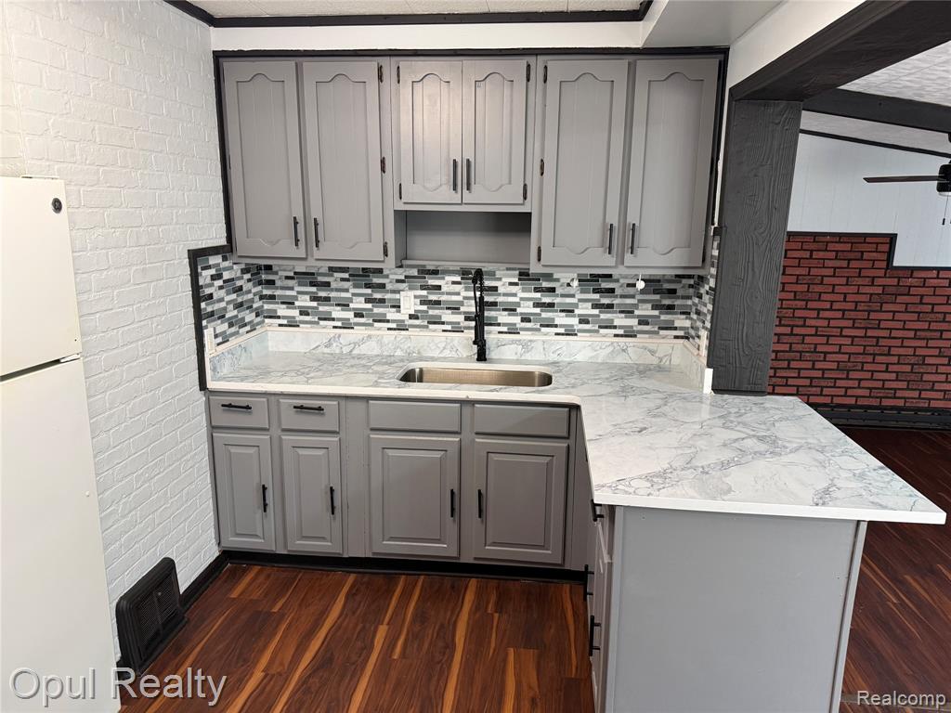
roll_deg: -1.4
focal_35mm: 24
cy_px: 356
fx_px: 659
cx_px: 476
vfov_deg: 56.8
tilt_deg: -12.6
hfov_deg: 71.6
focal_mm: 6.76
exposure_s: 1/60
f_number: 1.78
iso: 250
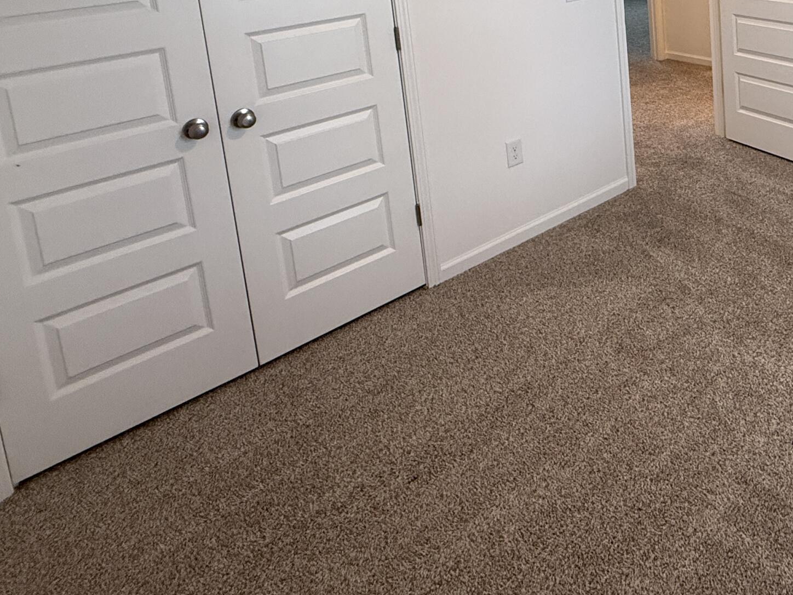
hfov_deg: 54.5
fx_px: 664
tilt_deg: -7.7
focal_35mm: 29
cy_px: -15
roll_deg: +3.4
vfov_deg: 41.3
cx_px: 699
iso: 250
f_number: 2.2
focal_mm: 2.22
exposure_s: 1/120
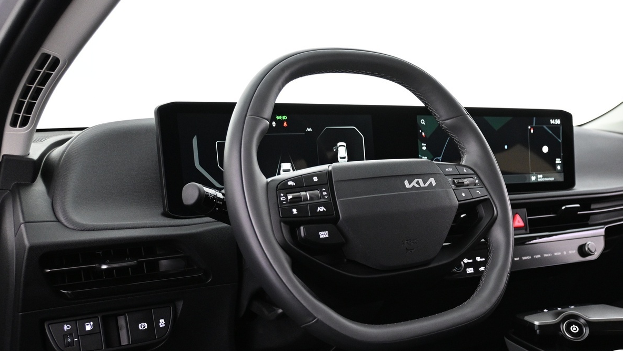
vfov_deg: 26.9
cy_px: 237
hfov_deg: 45.7
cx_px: 408
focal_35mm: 44
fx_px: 728
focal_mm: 20.5
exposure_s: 1/15
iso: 1600
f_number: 3.8
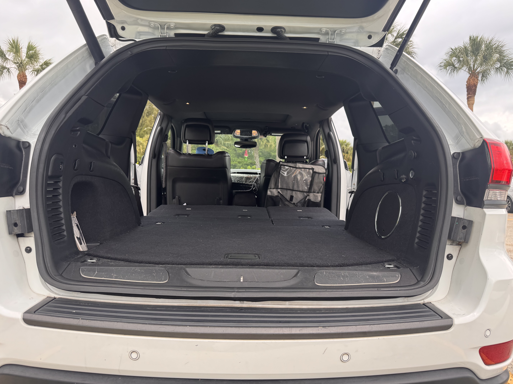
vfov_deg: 56.8
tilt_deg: -3.5
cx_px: 256
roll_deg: -2.1
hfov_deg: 71.6
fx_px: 356
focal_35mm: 24
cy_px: 192
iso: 80
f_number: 1.78
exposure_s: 1/457
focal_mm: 6.76
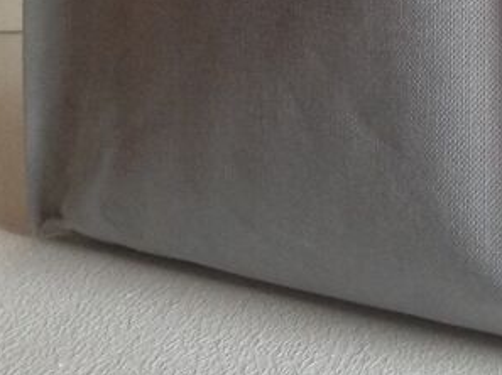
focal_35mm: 118
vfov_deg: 12.0
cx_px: 701
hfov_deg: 15.7
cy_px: -163
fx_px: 1709
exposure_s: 1/15
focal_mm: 4.28
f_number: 2.4
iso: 125
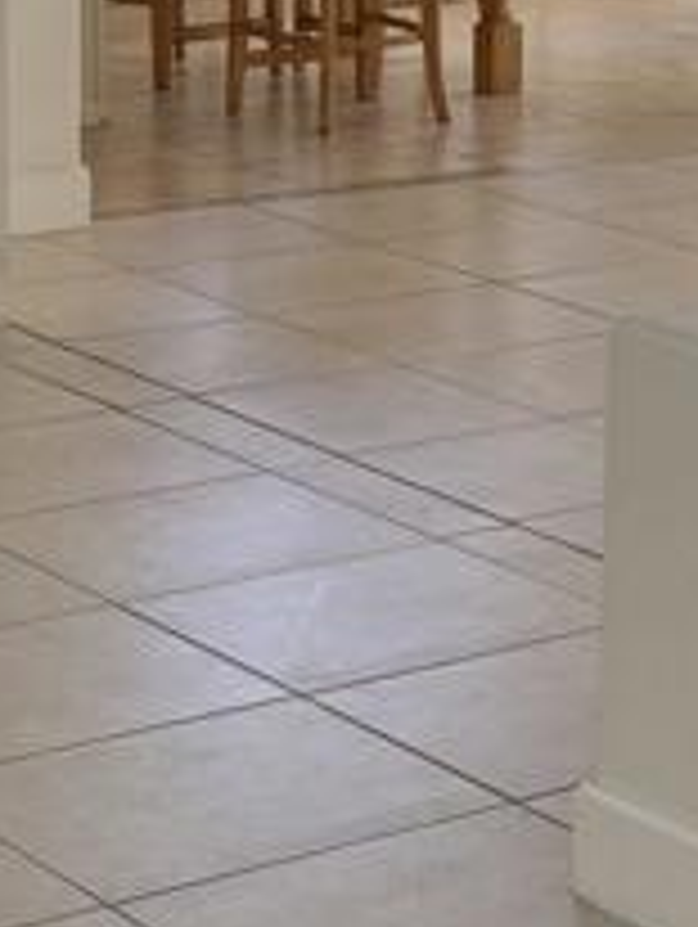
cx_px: 1540
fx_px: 3461
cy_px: -27
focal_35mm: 129
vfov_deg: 15.0
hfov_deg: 10.3
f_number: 1.6
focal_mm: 5.96
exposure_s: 1/227
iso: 64
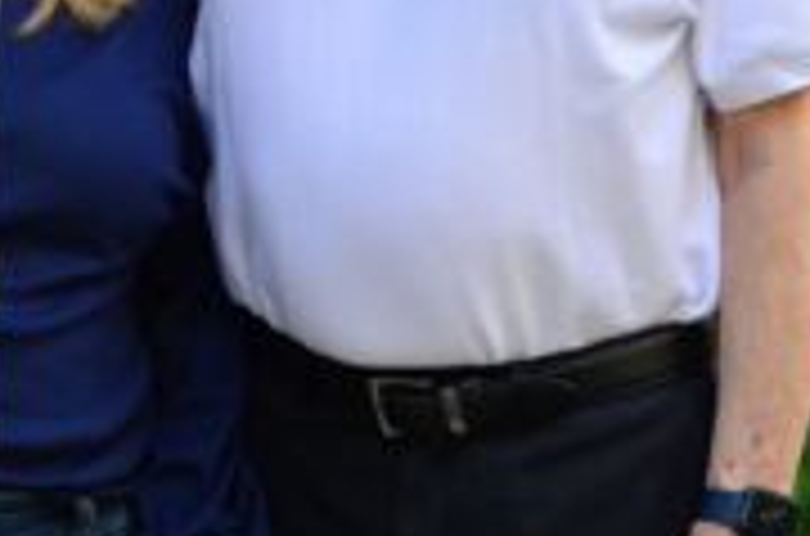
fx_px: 5992
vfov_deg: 5.1
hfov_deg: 7.7
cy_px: -214
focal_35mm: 267
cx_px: -162
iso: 100
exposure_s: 1/250
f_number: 2.8
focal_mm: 50
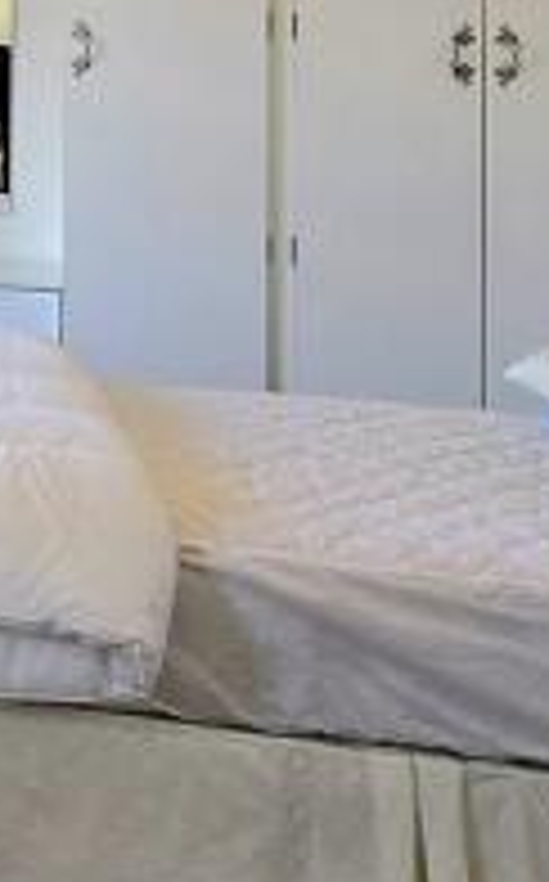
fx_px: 1729
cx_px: -756
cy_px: -4
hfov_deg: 13.4
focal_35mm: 72
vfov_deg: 27.0
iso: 64
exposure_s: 1/100
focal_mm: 2.2
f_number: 2.2
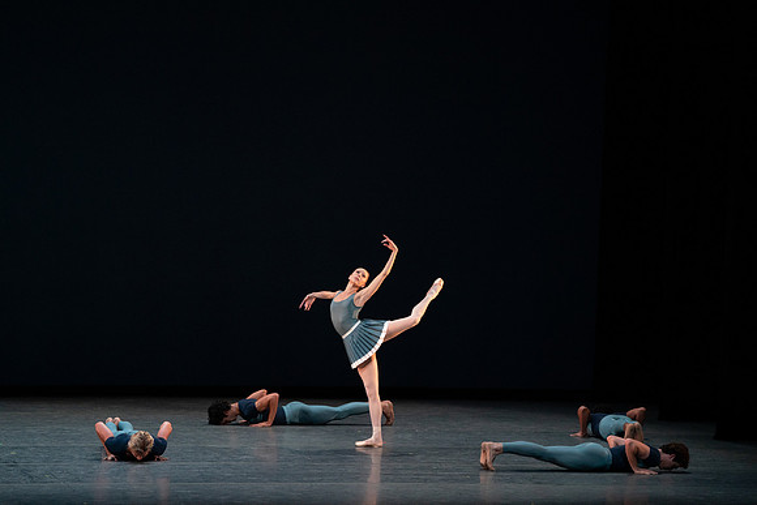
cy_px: 252
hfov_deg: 9.8
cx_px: 378
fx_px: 4396
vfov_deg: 6.6
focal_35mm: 209
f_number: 7.1
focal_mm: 209
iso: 5000
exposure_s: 1/400
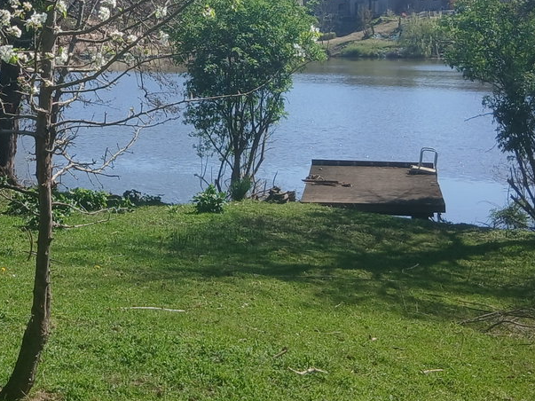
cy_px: 47
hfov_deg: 27.6
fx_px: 1066
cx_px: 102
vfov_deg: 20.9
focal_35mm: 69
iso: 20
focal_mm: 3.98
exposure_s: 1/454
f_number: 1.8
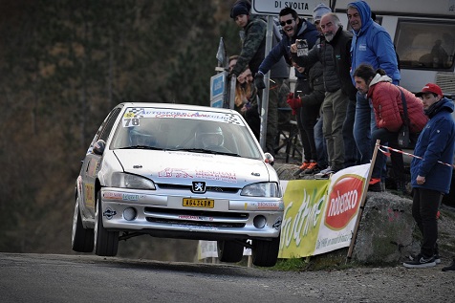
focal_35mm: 300
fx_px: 3790
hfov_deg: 6.9
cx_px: 228
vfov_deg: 4.6
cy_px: 152
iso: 400
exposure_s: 1/800
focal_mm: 200
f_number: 4.5
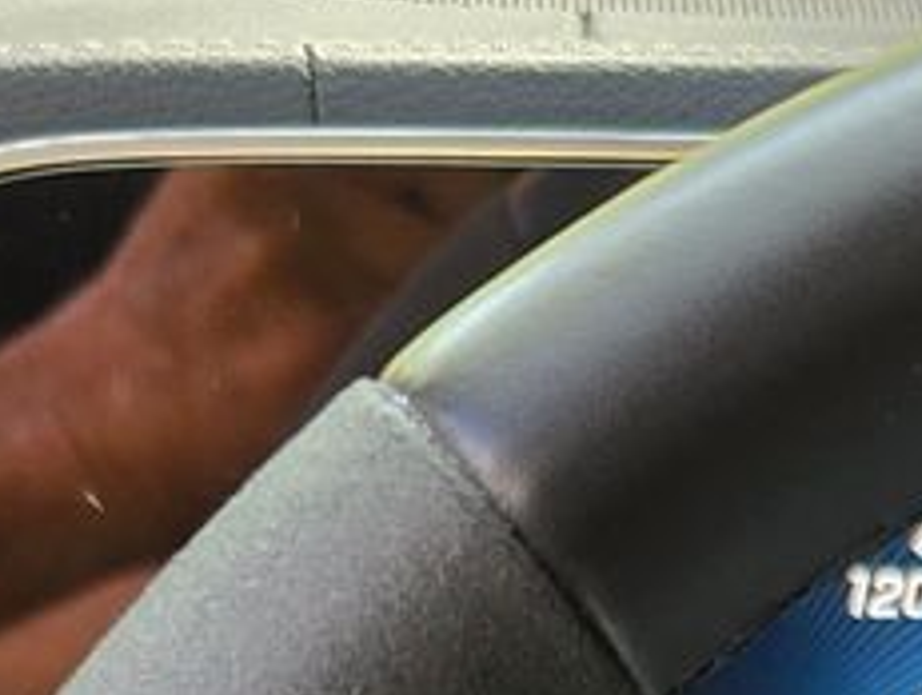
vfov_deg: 7.8
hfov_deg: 11.3
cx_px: 1768
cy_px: 2249
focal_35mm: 159
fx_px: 4242
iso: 100
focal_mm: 6.3
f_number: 1.7
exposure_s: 1/50
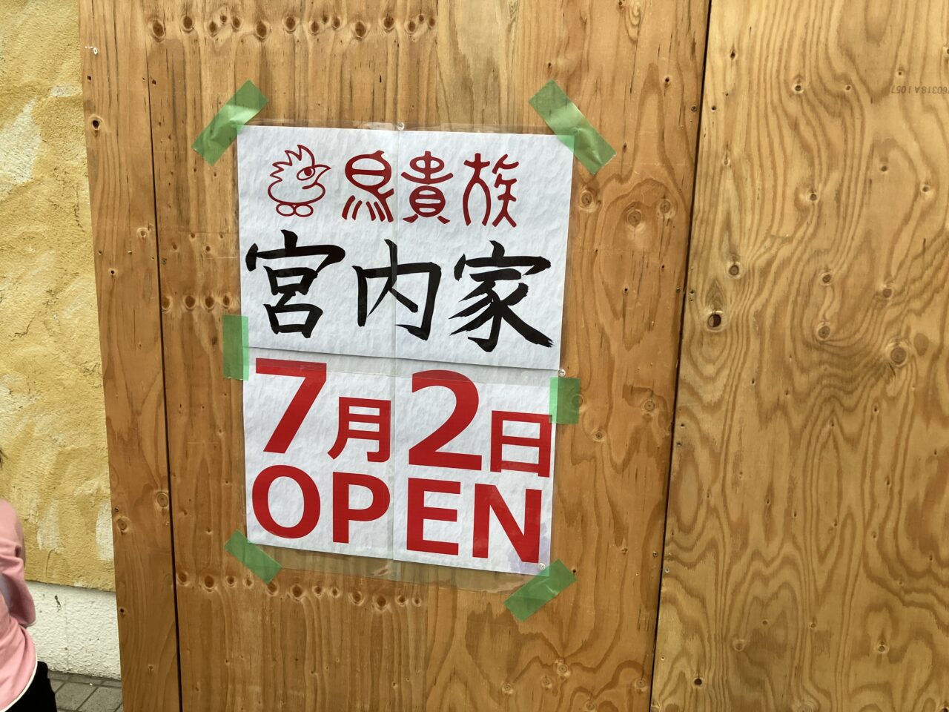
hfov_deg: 63.4
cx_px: 474
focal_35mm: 28
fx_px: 768
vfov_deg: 49.7
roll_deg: -2.6
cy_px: 356
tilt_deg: -10.5
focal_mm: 3.99
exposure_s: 1/121
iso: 64
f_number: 1.8
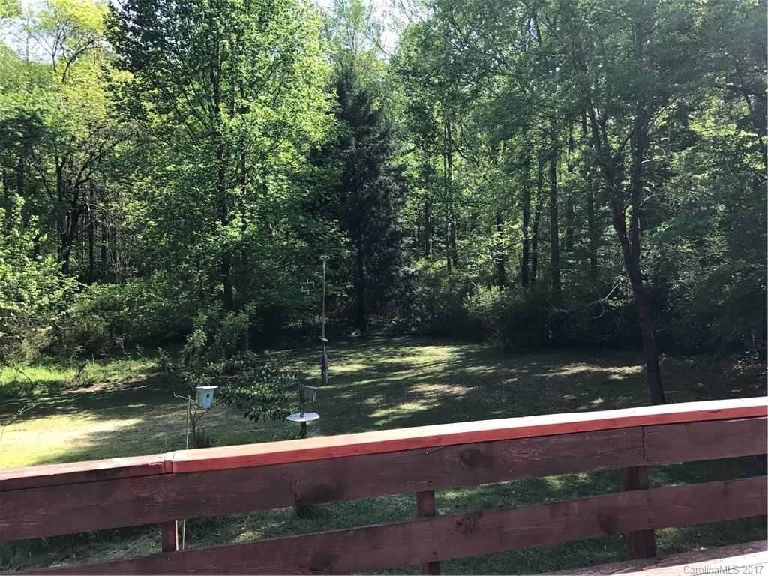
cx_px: 384
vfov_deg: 49.7
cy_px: 288
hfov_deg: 63.4
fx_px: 621
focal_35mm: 28
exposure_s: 1/445
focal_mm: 3.99
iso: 20
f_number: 1.8
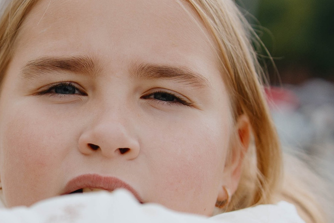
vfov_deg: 9.4
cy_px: 202
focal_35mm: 145
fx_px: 1345
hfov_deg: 14.0
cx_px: 11
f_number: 1.8
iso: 100
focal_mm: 27
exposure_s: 1/2000
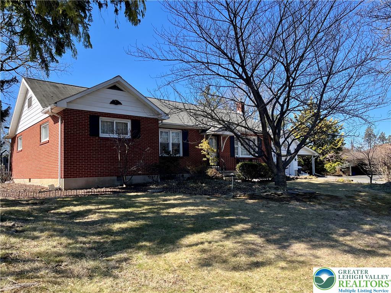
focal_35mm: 26
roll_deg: +1.4
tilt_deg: +3.6
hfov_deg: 67.3
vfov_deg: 53.1
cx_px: 196
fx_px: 294
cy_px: 146
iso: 50
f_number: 1.6
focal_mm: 5.1
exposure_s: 1/1225
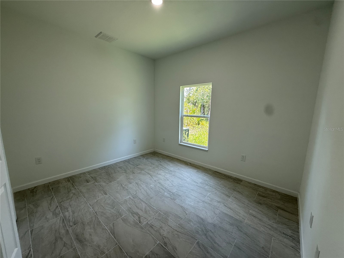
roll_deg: -1.0
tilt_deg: -8.1
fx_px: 139
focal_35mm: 14
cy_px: 129
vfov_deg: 85.7
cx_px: 172
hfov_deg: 102.1
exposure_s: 1/120
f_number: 2.2
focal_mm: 2.22
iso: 100
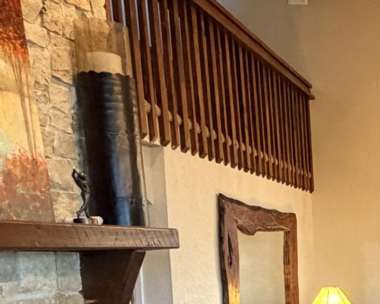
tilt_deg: -7.0
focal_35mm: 56
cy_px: 329
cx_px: 535
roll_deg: +0.9
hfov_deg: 26.5
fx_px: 630
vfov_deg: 25.3
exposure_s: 1/60
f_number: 2.2
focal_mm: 2.22
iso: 400
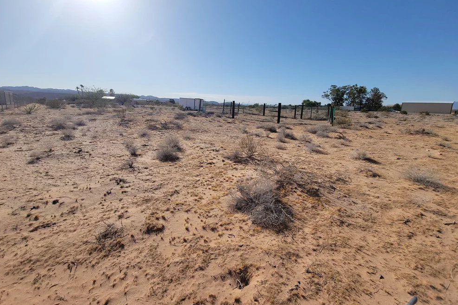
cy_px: 146
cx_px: 230
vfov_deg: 81.1
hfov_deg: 104.3
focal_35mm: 14
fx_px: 178
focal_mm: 2.2
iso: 50
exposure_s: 1/2767
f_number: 2.2
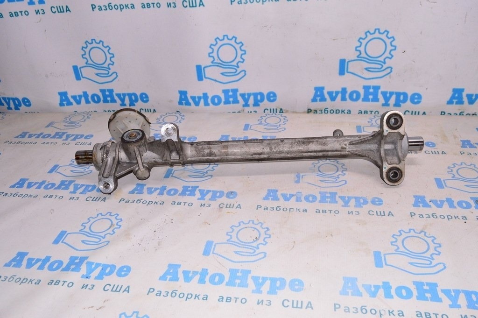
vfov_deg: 41.6
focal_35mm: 32
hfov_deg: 59.5
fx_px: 418
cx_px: 239
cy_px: 159
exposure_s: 1/200
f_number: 8
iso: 1600
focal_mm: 21
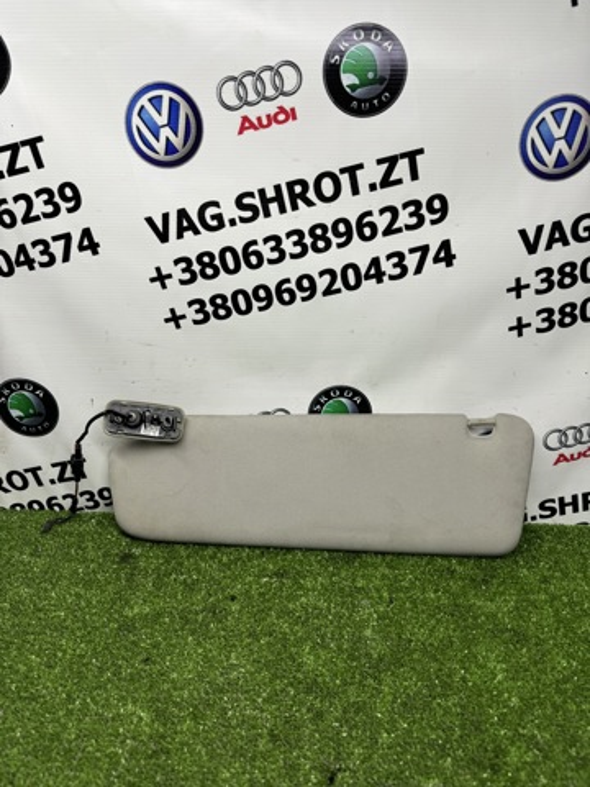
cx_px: 295
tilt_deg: -22.0
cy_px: 394
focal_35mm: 24
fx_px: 545
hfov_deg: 56.8
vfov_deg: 71.6
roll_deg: -1.4
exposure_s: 1/166
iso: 64
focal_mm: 6.76
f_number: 1.78
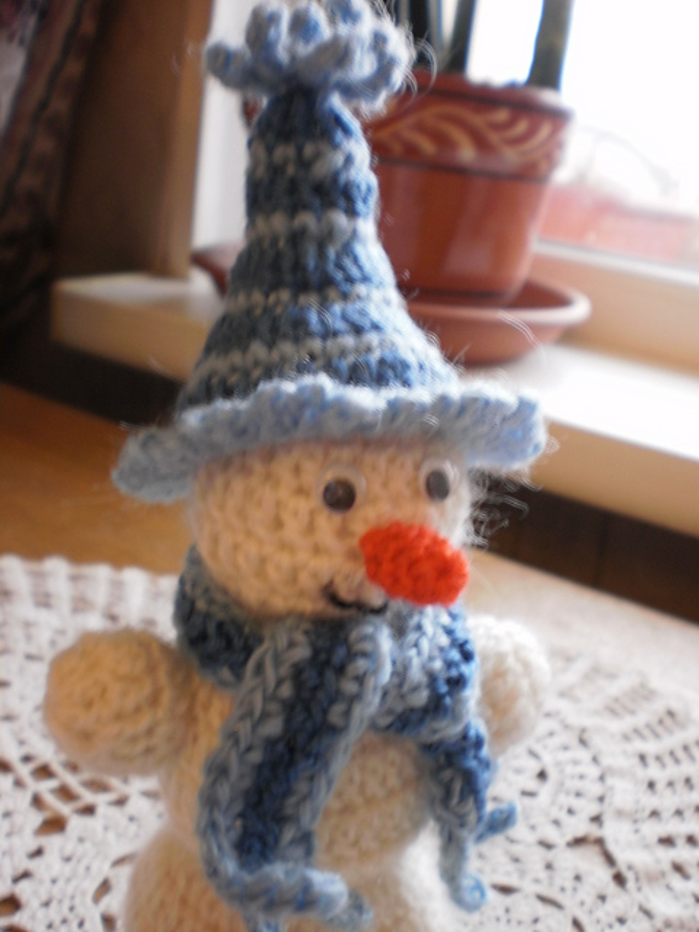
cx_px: 350
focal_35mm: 38
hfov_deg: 37.7
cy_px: 466
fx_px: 1023
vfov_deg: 49.0
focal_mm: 6.3
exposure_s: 1/3
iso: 125
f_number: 3.1
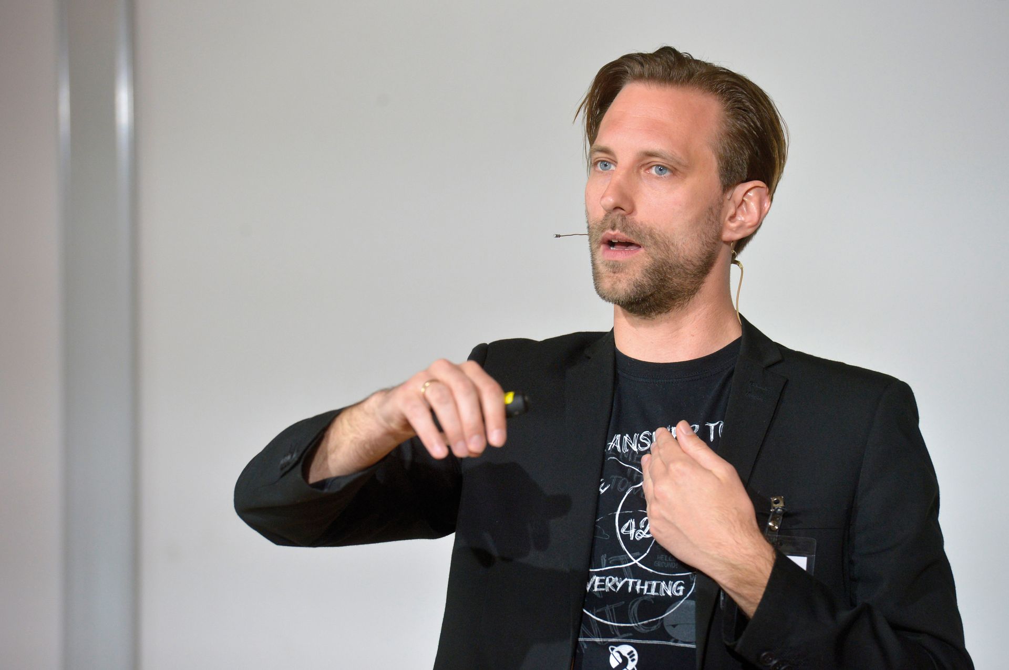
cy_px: 335
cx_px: 504
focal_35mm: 200
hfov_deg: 10.3
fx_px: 5600
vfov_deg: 6.9
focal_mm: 200
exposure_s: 1/125
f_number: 6.3
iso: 2000
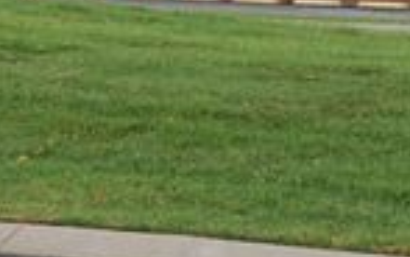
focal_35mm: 299
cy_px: 127
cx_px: -430
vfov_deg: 4.4
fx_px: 3345
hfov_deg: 6.8
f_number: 8
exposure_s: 1/250
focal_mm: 45
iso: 100
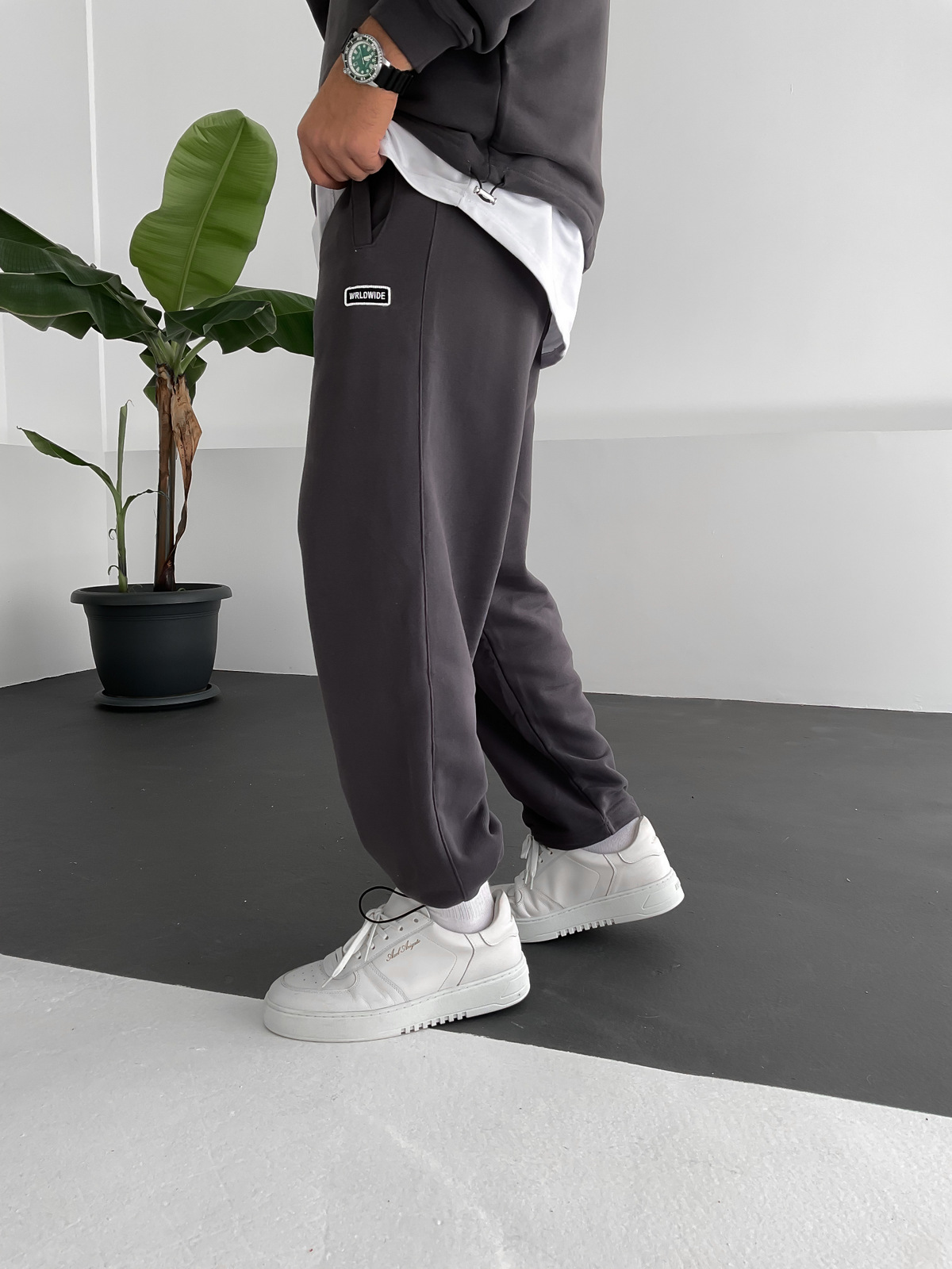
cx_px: 476
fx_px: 1063
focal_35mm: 29
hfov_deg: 48.2
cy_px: 634
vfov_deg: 61.7
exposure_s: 1/120
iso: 20
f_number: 1.8
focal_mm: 3
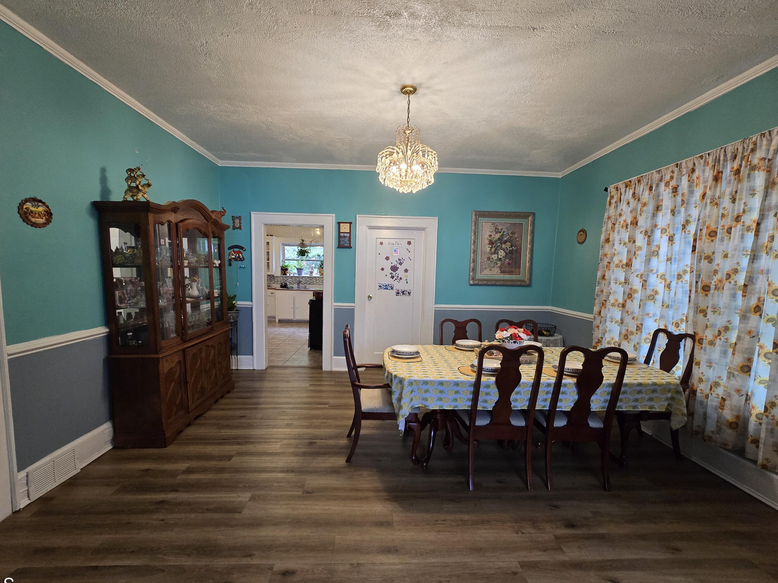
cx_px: 383
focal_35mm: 14
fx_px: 315
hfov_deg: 102.1
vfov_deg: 85.6
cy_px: 299
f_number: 2.2
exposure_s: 1/60
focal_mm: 2.2
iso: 400
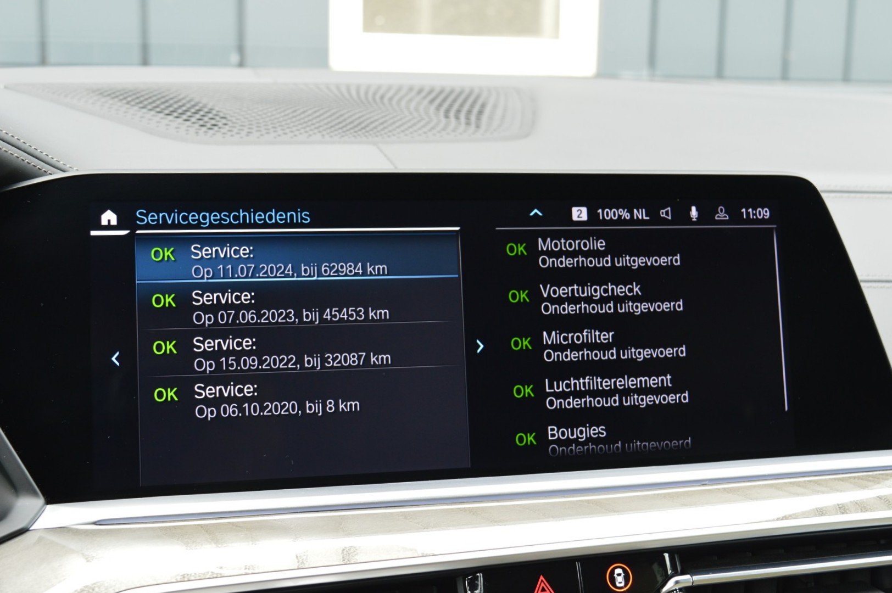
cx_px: 446
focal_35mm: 46
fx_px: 1151
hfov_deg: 42.4
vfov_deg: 28.9
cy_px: 296
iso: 640
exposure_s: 1/60
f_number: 8
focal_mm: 31
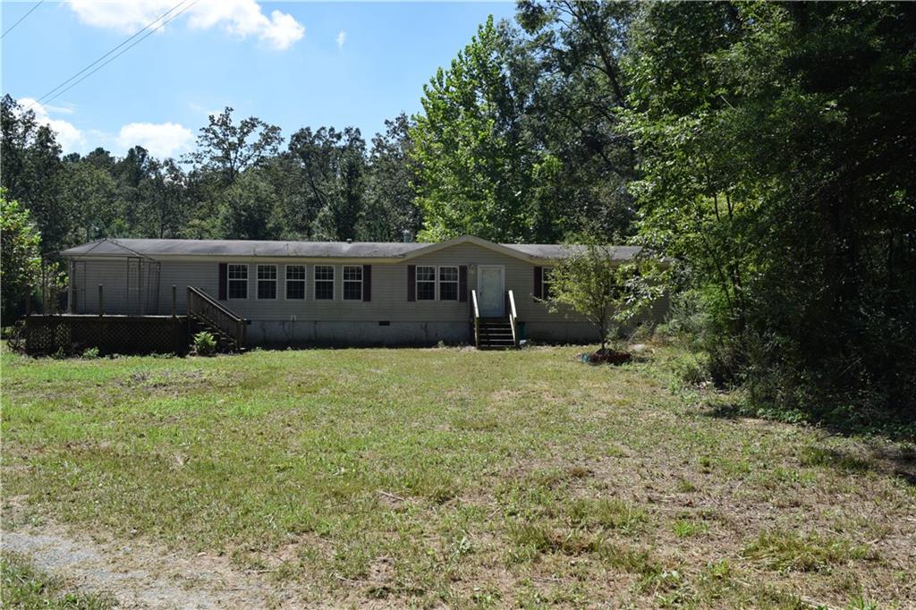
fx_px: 763
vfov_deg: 43.6
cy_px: 305
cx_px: 458
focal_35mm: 30
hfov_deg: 61.9
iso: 200
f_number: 10
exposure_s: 1/400
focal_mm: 20
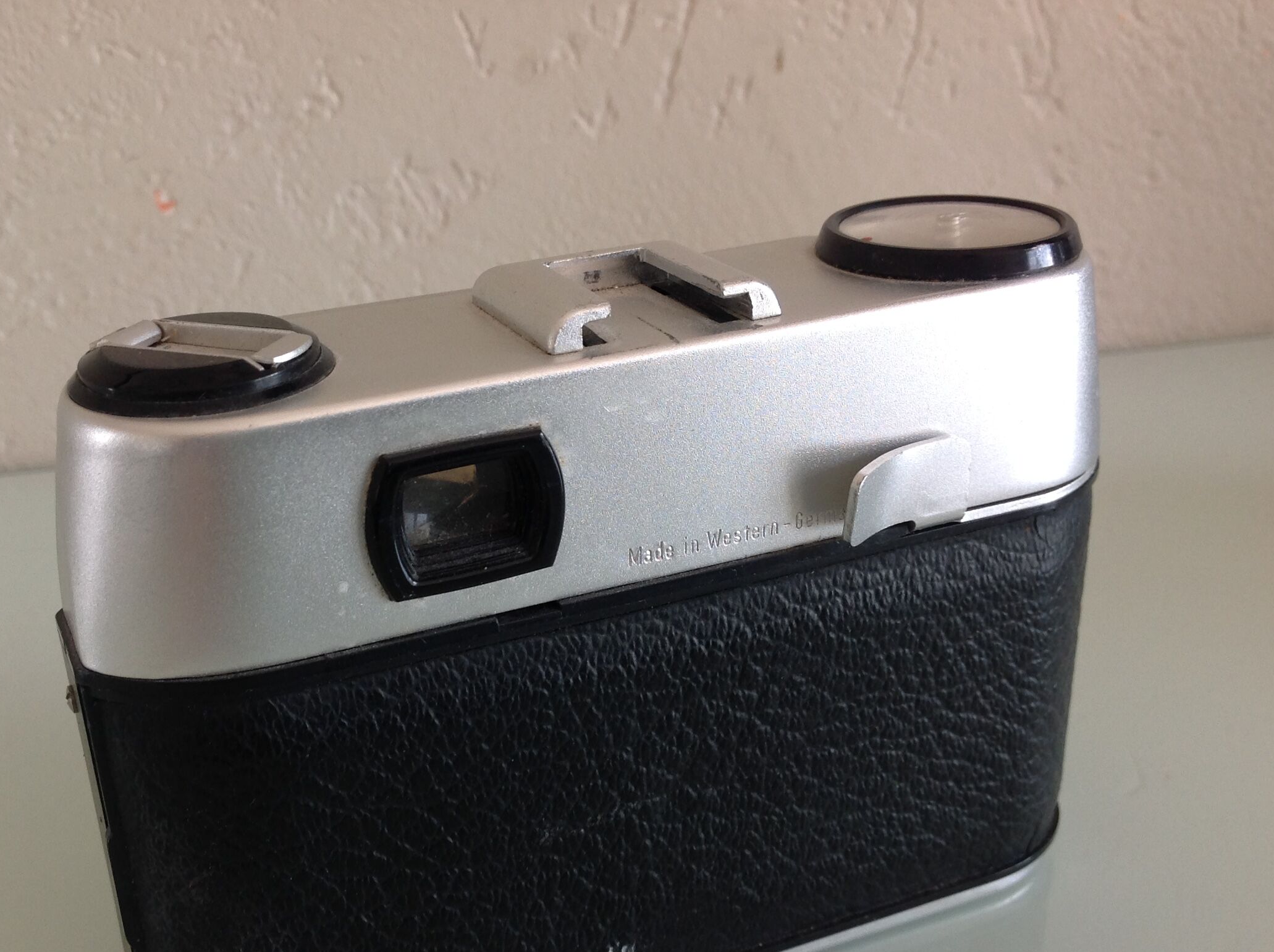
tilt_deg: -25.6
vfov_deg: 32.6
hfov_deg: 42.9
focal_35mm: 44
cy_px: 598
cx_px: 529
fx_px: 1617
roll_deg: +3.6
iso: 50
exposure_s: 1/17
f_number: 2.4
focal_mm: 4.28
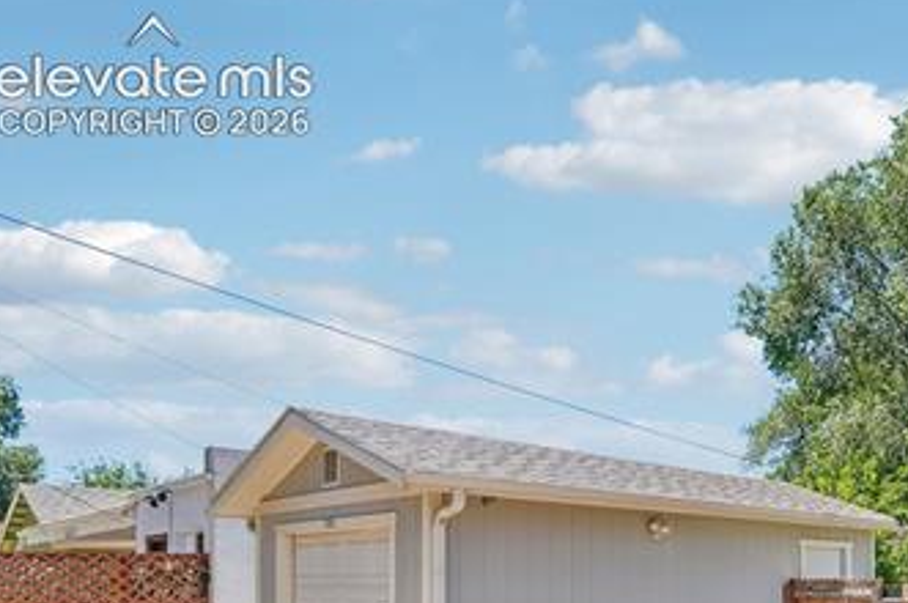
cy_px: 567
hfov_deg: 53.6
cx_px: 856
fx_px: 731
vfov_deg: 40.6
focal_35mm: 29
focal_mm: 10
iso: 800
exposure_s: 1/500
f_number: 8
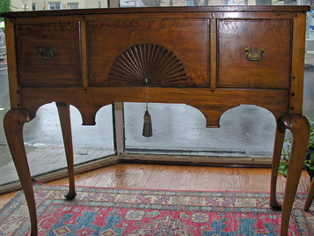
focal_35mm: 49
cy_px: 131
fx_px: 445
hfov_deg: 38.9
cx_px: 157
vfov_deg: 29.7
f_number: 2.8
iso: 50
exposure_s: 1/30
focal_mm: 8.9
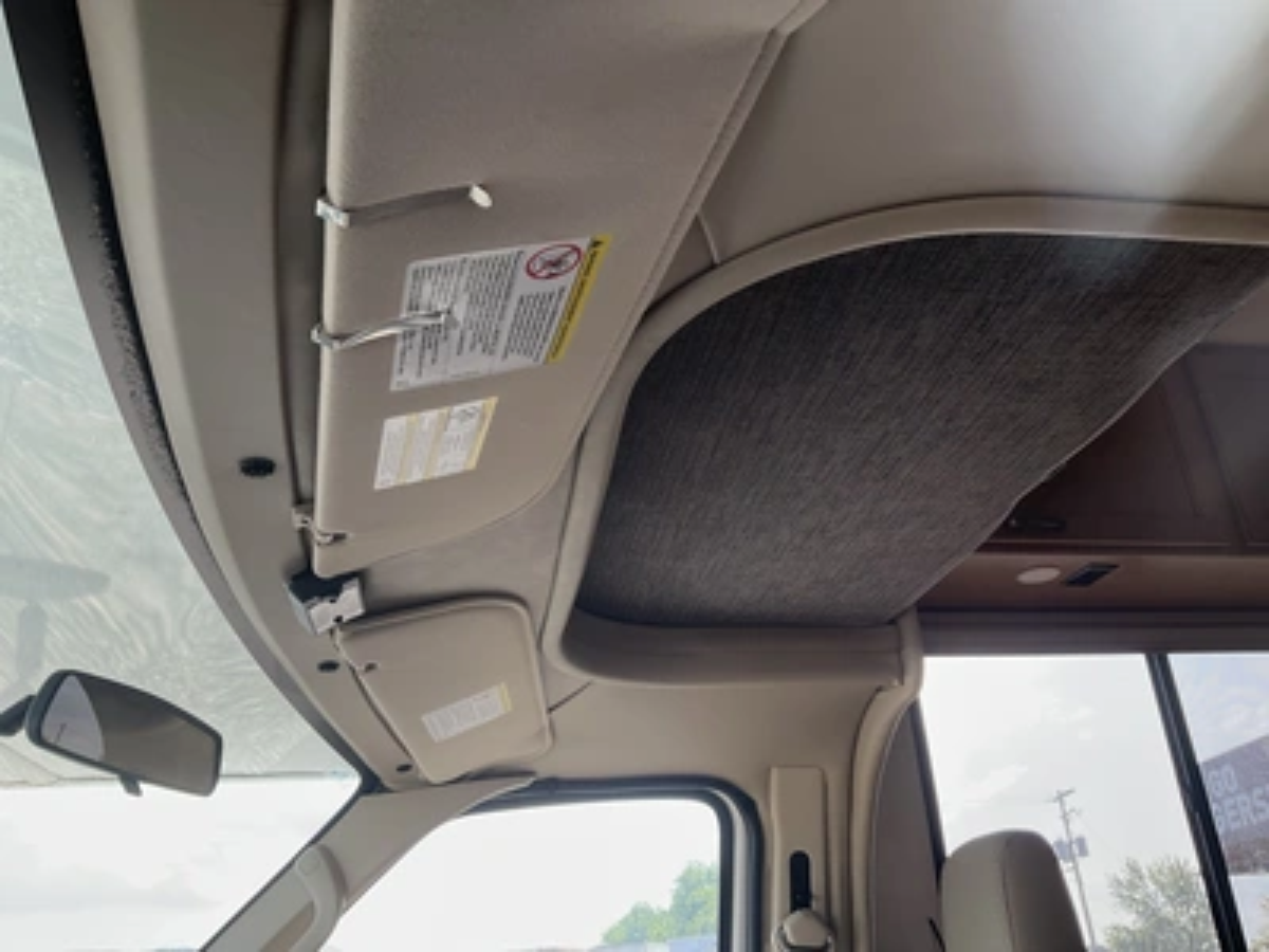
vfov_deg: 48.2
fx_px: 1063
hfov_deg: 61.7
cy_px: 476
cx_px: 634
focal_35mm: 29
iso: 25
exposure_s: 1/198
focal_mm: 3
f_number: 1.8
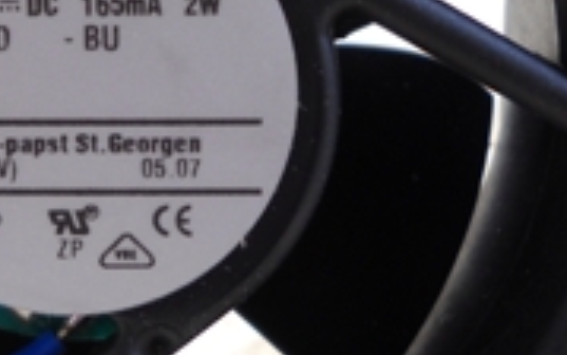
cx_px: 67
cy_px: 98
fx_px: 1685
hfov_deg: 18.8
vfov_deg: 12.0
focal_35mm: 109
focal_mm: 6.72
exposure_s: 1/100
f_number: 3.1
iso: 64
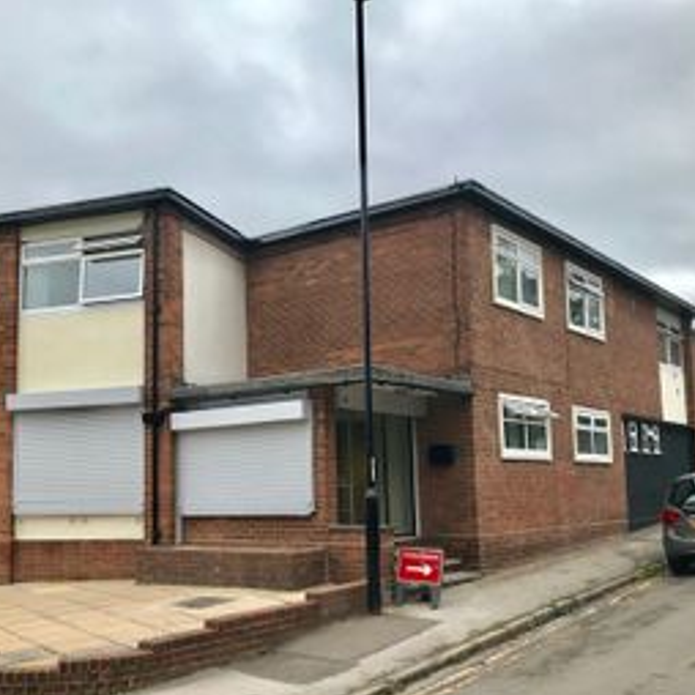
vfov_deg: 42.7
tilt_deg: +6.1
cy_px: 405
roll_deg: +1.2
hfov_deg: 42.8
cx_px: 306
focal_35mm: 39
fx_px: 886
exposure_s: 1/529
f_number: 1.8
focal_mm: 3.99
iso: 20
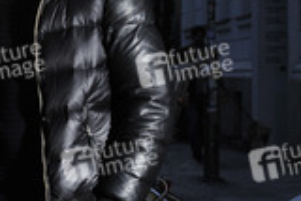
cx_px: -54
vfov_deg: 7.0
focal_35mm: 197
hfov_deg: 10.3
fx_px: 1649
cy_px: 19
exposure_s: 1/125
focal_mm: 70
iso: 400
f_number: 9
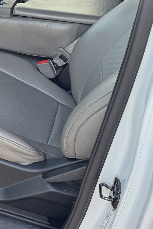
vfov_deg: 32.9
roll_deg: +1.3
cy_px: 63
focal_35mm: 60
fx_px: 382
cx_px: -89
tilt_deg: -27.7
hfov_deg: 19.2
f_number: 1.78
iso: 200
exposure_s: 1/104
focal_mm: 6.76
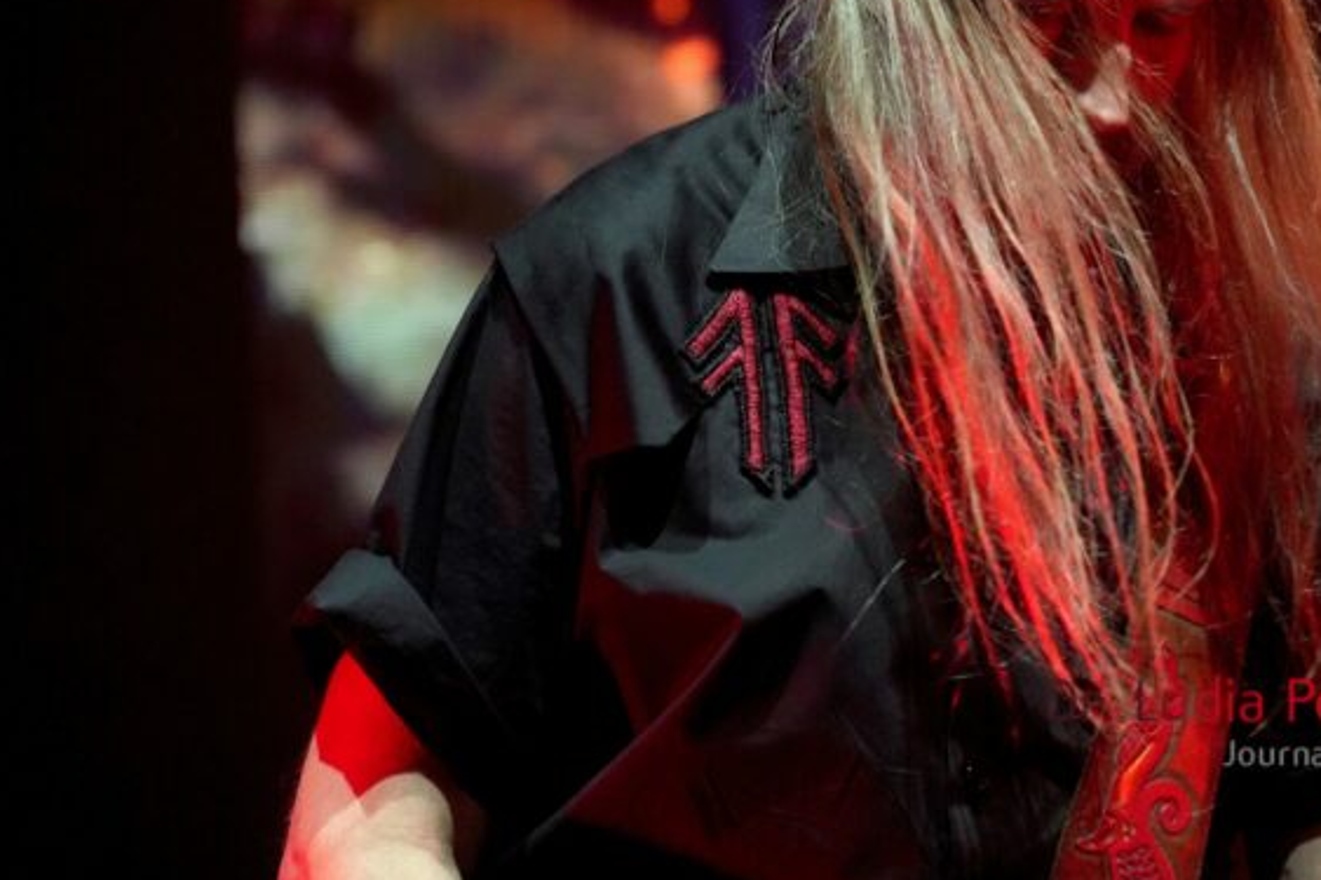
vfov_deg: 4.0
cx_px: 892
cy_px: 303
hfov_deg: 6.0
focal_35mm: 342
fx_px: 12533
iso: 6400
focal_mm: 167
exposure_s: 1/250
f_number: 6.3
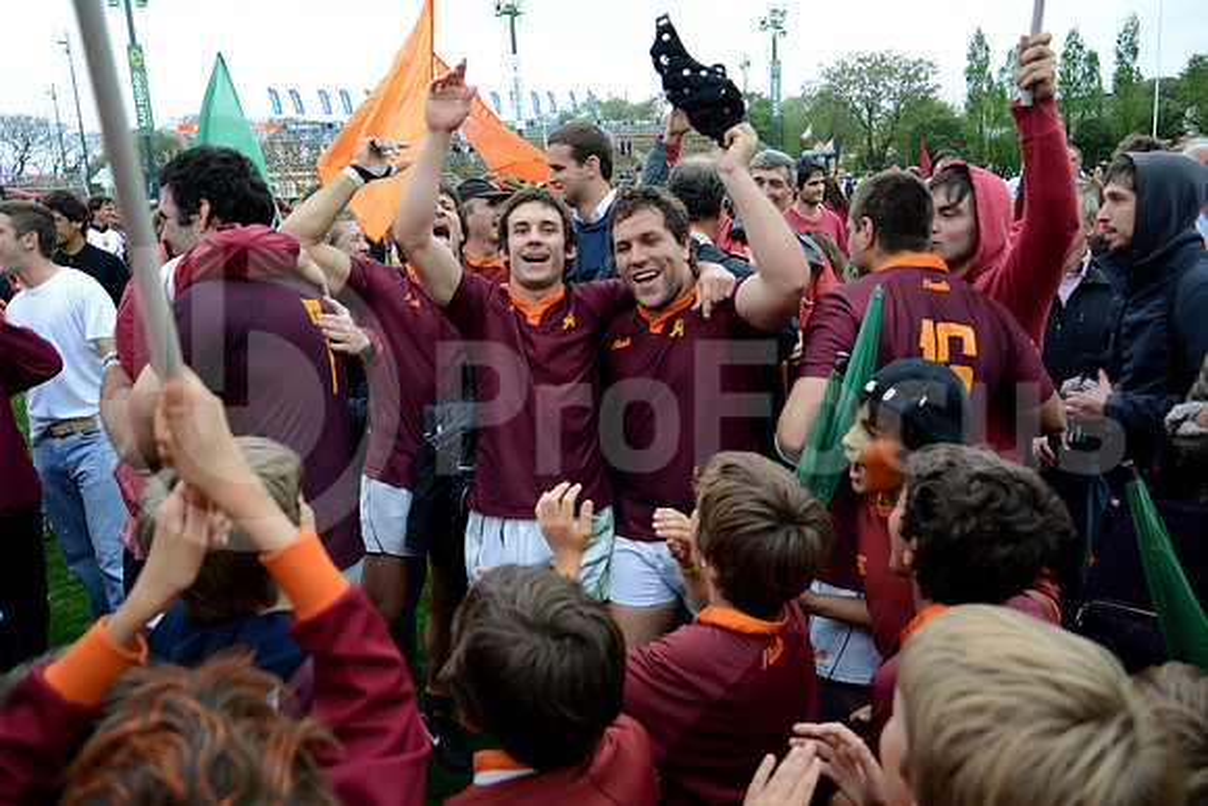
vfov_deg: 53.2
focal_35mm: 24
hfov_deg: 73.7
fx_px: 805
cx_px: 604
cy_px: 403
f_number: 3.5
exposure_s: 1/400
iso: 1250
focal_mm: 24
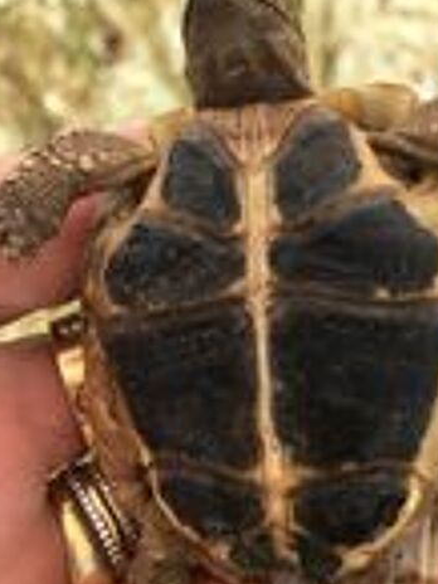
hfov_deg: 35.6
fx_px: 675
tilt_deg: -57.6
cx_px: 289
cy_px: 317
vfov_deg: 46.7
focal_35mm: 40
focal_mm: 4.15
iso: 25
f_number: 2.2
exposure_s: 1/320
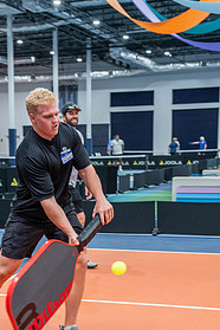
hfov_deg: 17.2
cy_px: 252
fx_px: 724
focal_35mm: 79
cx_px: 54
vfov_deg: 25.3
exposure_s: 1/320
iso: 3200
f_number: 4
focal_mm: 49
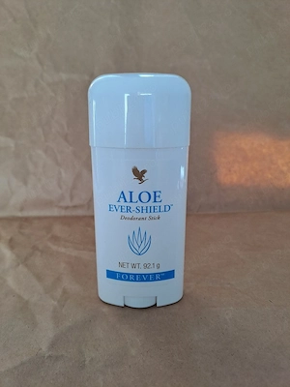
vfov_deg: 69.4
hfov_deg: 54.9
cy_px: 194
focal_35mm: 25
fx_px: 279
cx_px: 145
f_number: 1.8
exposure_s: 1/60.2
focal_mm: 4.65
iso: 40
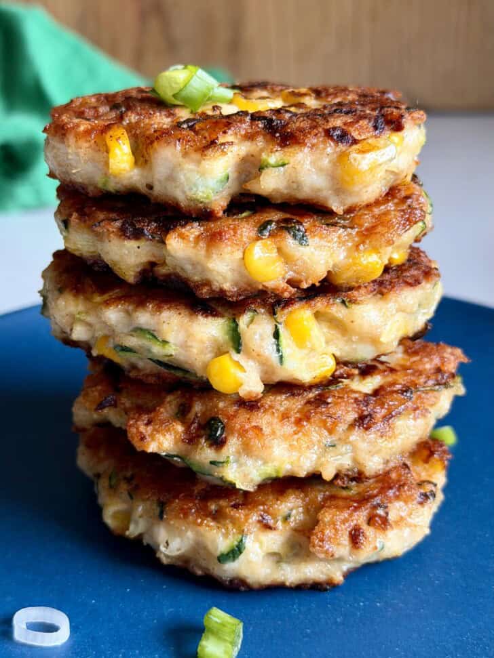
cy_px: 329
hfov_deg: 30.3
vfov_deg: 39.7
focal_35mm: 48
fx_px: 914
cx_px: 247
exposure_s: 1/60
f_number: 1.8
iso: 125
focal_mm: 6.8
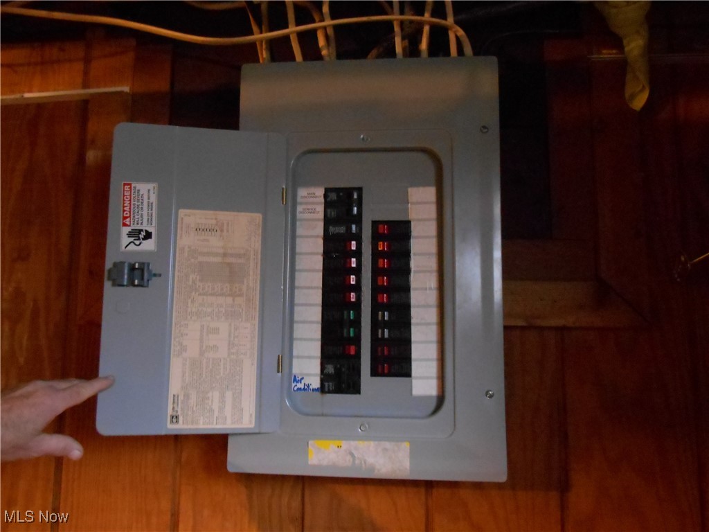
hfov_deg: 67.3
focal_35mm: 26
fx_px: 533
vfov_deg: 53.1
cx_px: 354
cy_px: 266
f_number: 3.4
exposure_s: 1/4
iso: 800
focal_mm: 4.7
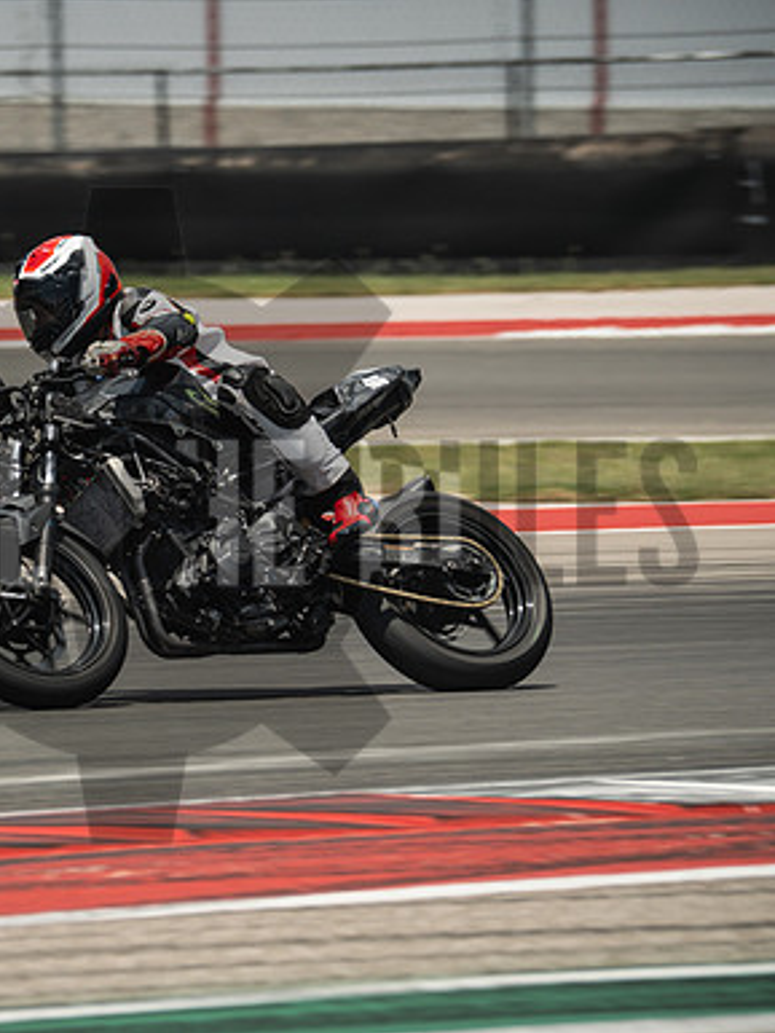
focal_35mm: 510
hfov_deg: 2.9
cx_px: 131
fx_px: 15216
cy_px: 516
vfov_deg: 3.9
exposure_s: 1/400
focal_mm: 234.8
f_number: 7.1
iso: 160
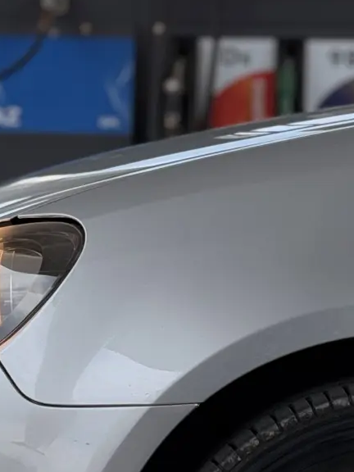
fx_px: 2386
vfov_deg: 11.3
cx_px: 363
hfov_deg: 8.4
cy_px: 249
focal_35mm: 175
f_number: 1.78
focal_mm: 6.76
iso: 100
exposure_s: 1/74
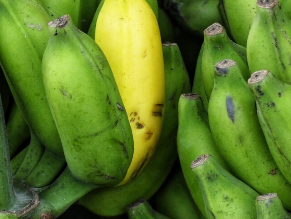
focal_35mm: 290
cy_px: 70
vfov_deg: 5.1
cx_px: 99
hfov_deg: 6.8
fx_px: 2439
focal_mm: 32.7
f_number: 5.5
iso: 400
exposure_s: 1/80
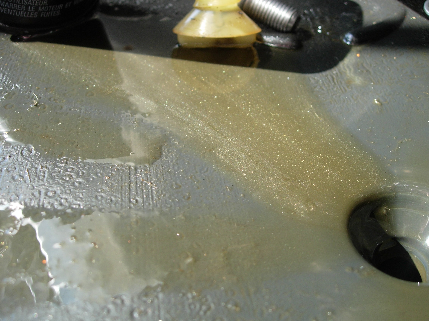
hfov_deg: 49.0
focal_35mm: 38
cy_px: 160
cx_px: 214
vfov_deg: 37.7
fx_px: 471
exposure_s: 1/124
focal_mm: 7.8
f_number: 2.8
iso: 79
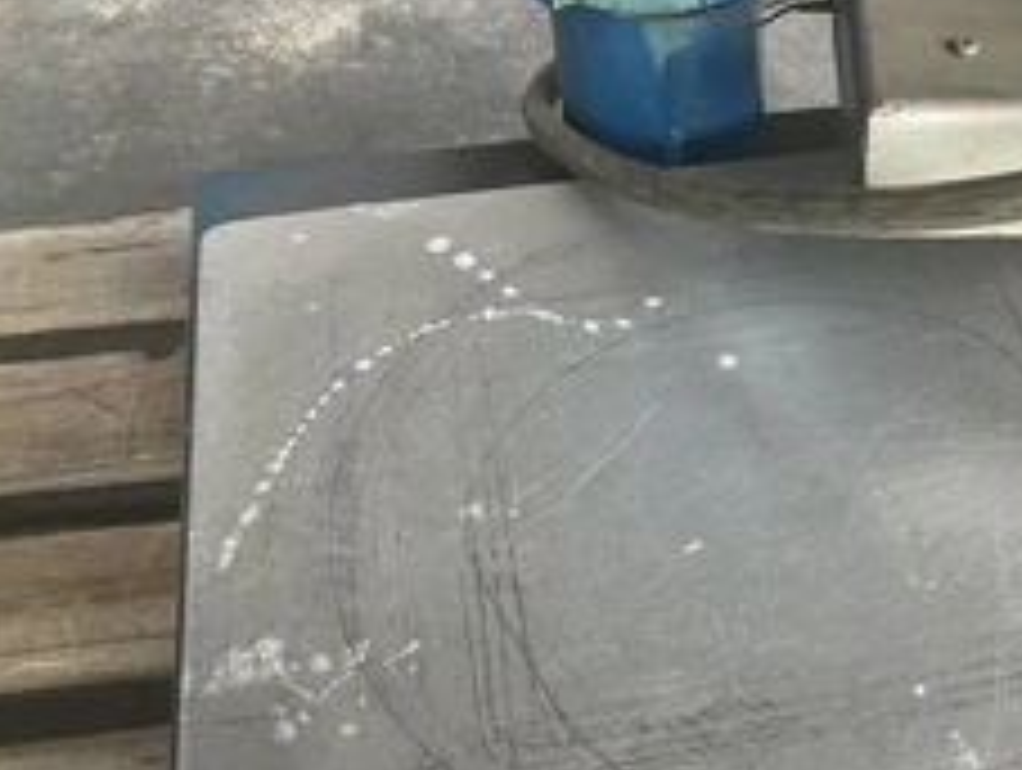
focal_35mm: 51
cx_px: 815
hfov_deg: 36.2
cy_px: 630
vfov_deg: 28.0
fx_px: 1508
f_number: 1.8
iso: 40
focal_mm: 3
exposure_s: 1/122
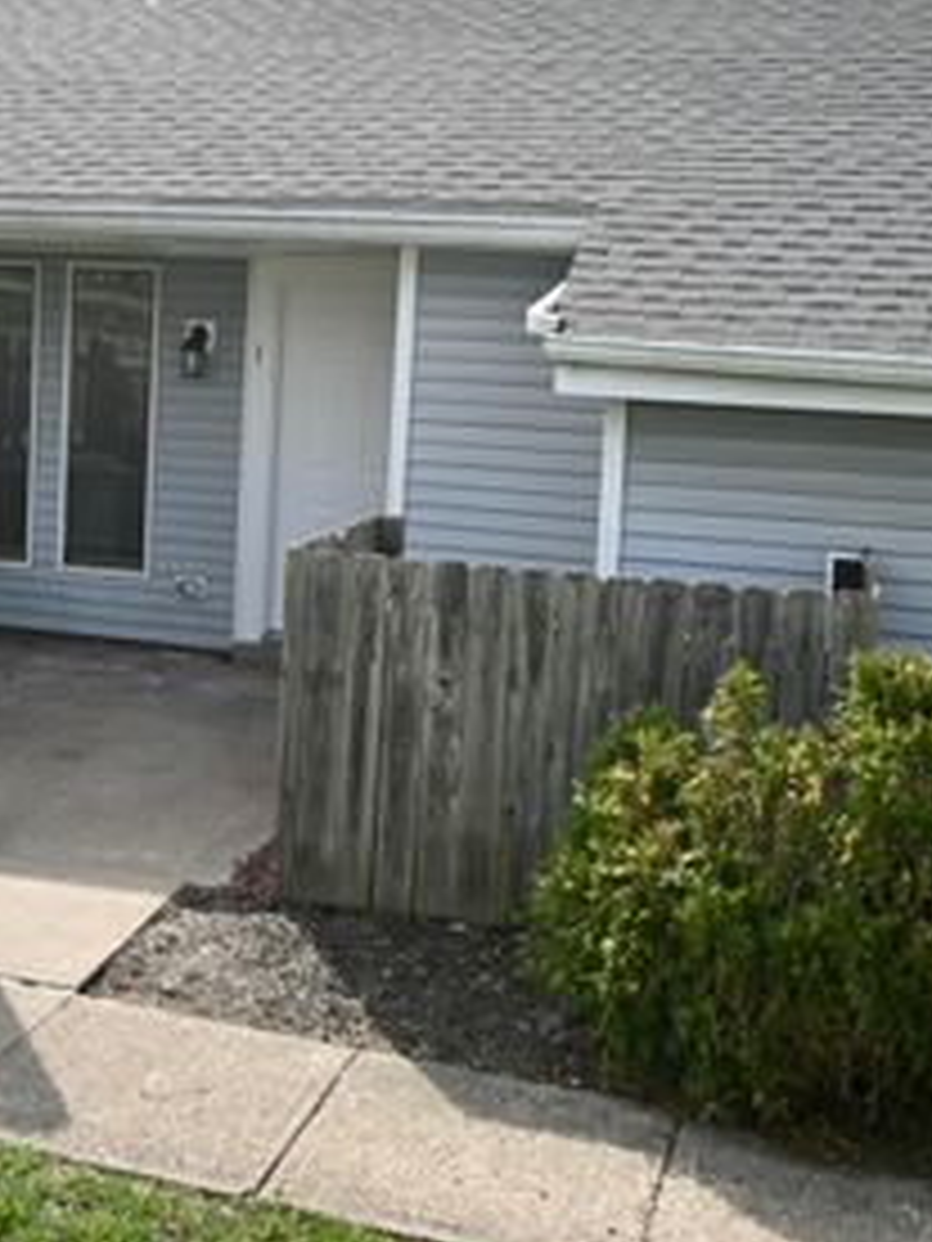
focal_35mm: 47
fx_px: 1687
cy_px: 520
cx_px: 329
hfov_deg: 30.7
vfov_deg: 40.3
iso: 100
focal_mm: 18
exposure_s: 1/250
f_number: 5.3
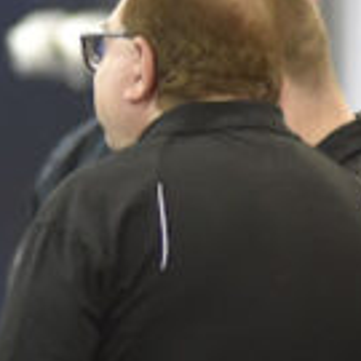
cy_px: 142
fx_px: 13746
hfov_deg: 1.5
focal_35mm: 1165
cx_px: 313
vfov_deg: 1.5
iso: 4500
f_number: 2.8
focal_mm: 180
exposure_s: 1/500
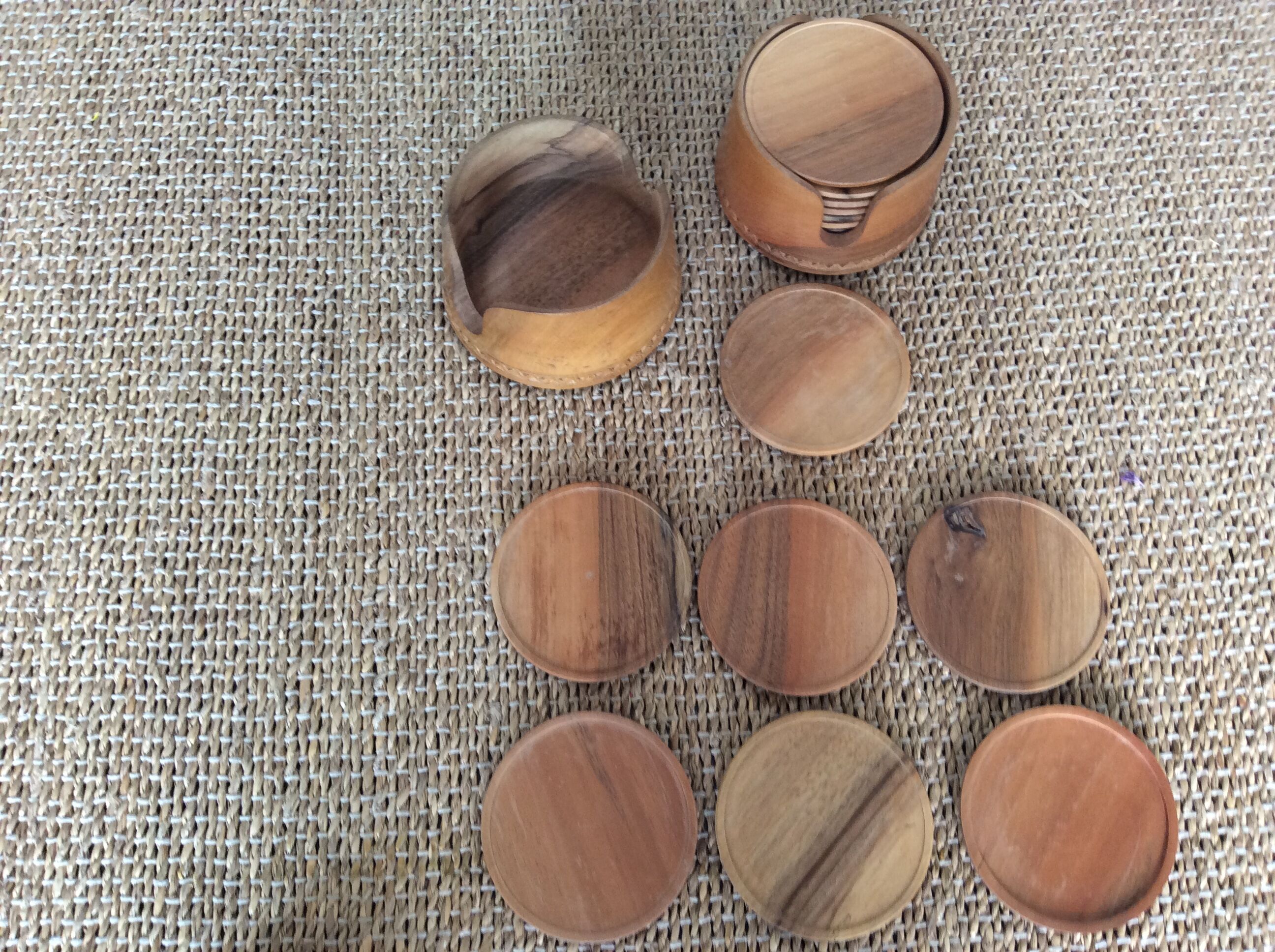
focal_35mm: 32
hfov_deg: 56.9
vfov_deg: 44.1
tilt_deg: -71.5
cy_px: 476
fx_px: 1177
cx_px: 638
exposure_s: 1/24
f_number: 2.4
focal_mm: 3.3
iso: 64
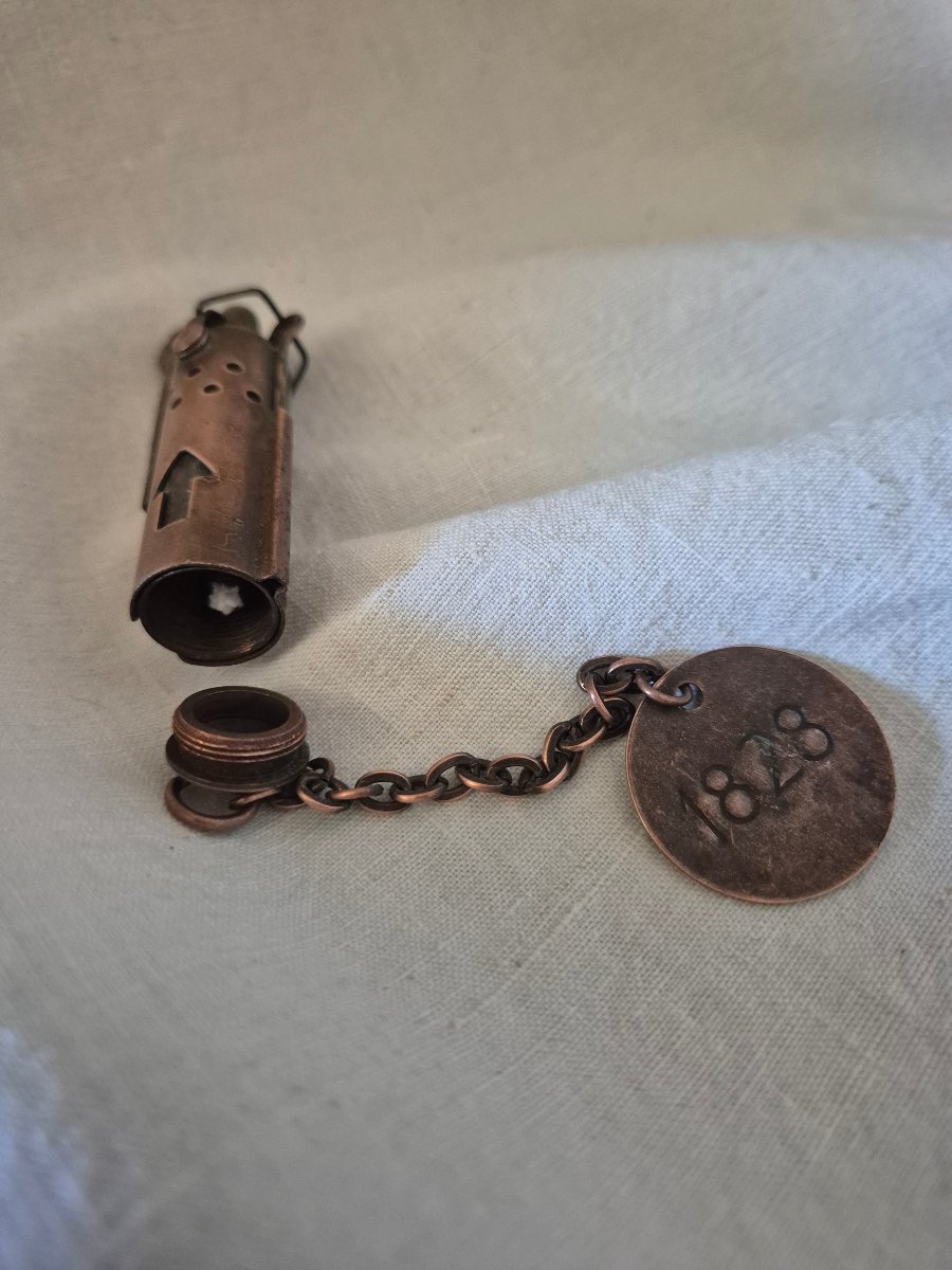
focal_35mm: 23
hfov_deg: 58.9
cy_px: 635
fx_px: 843
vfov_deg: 73.9
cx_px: 476
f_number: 1.8
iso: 1250
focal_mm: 5.4
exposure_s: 1/100
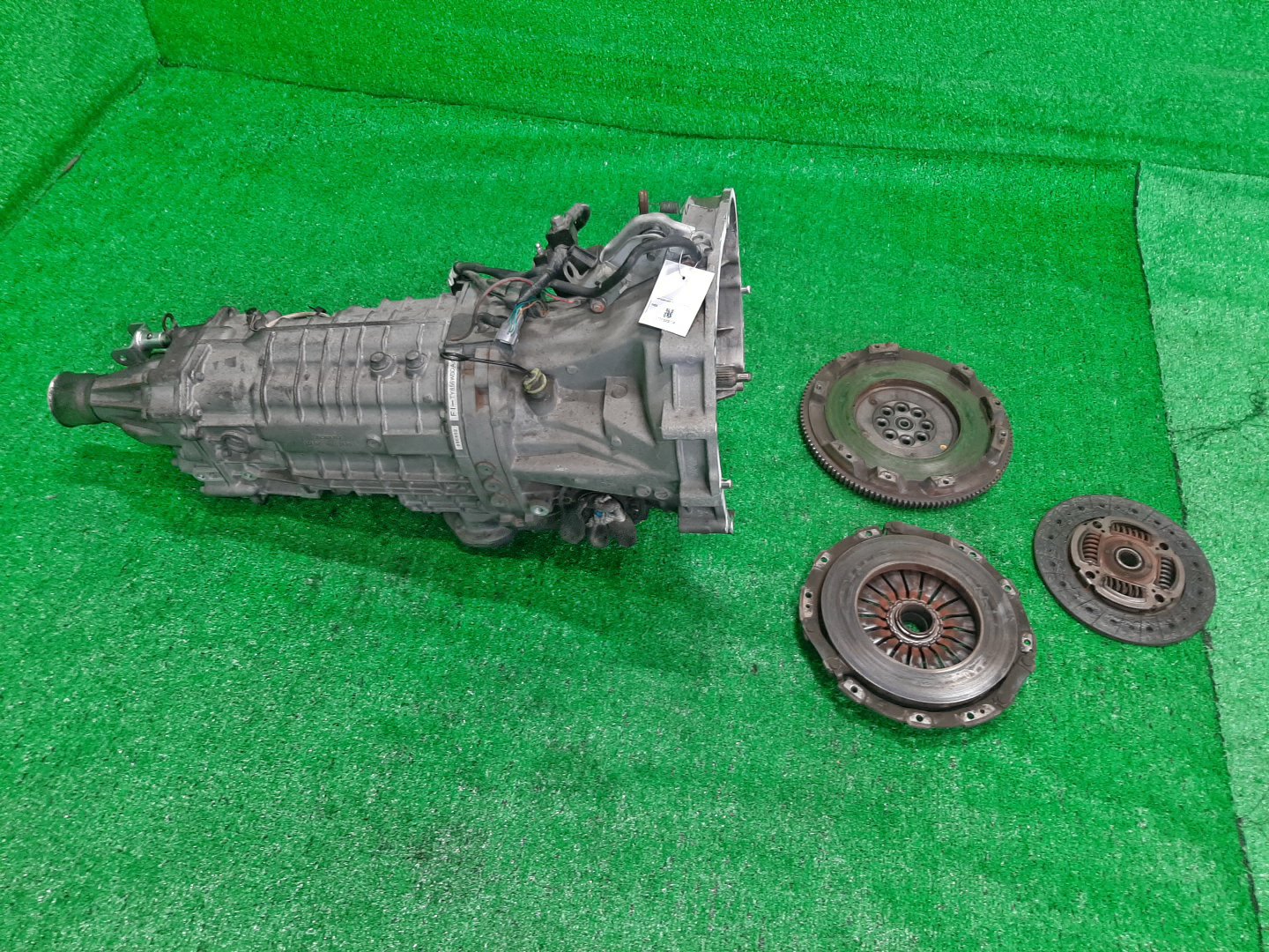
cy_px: 476
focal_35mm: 26
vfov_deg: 53.1
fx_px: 953
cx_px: 634
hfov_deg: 67.3
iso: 114
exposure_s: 1/50
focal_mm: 3.93
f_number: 1.7
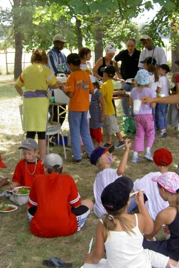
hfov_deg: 21.2
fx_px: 477
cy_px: 128
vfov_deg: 31.4
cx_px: 94
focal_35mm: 64
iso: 100
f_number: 2.8
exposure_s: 1/160
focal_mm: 8
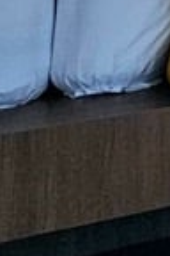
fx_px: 850
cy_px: -199
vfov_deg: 14.9
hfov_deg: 5.2
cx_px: 1020
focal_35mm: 120
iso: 50
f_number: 2.2
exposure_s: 1/500
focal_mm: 2.2
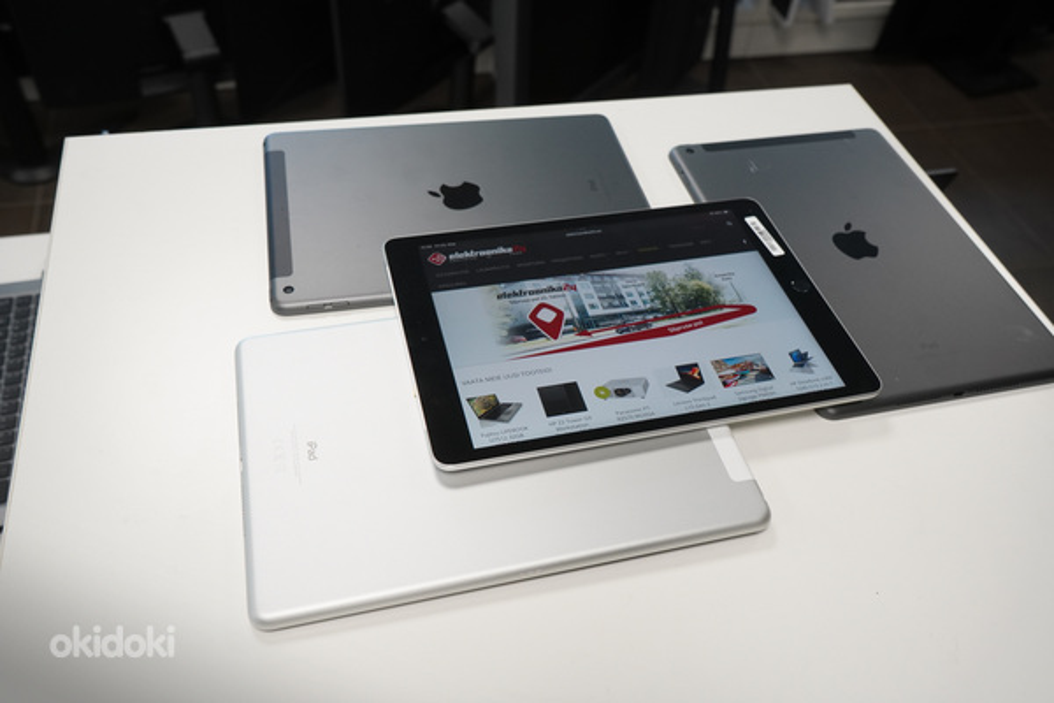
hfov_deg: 63.7
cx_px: 527
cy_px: 352
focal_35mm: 29
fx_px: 849
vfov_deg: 45.0
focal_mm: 29
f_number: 7.1
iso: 2000
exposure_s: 1/125
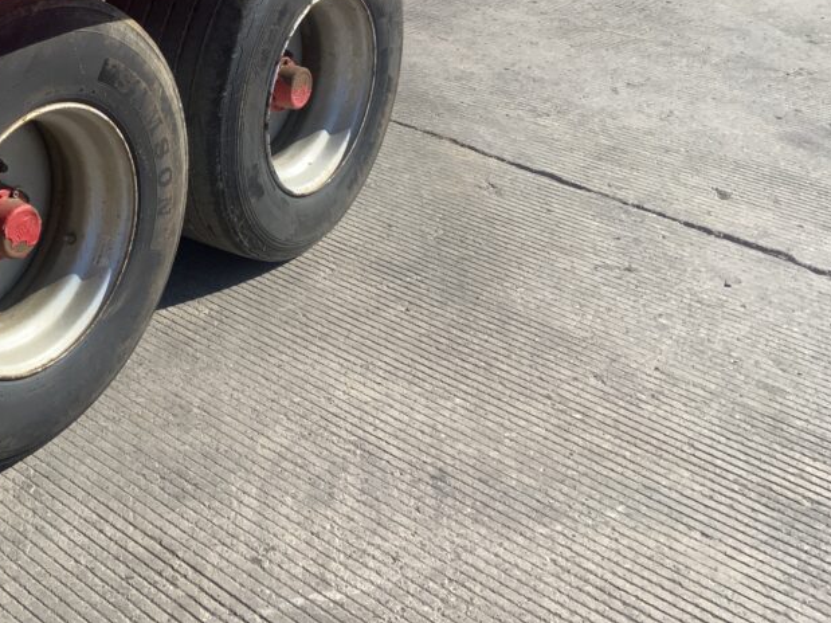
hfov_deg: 38.0
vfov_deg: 29.8
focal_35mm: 48
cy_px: 154
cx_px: 152
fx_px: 1152
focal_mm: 3
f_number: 1.8
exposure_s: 1/1279
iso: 16
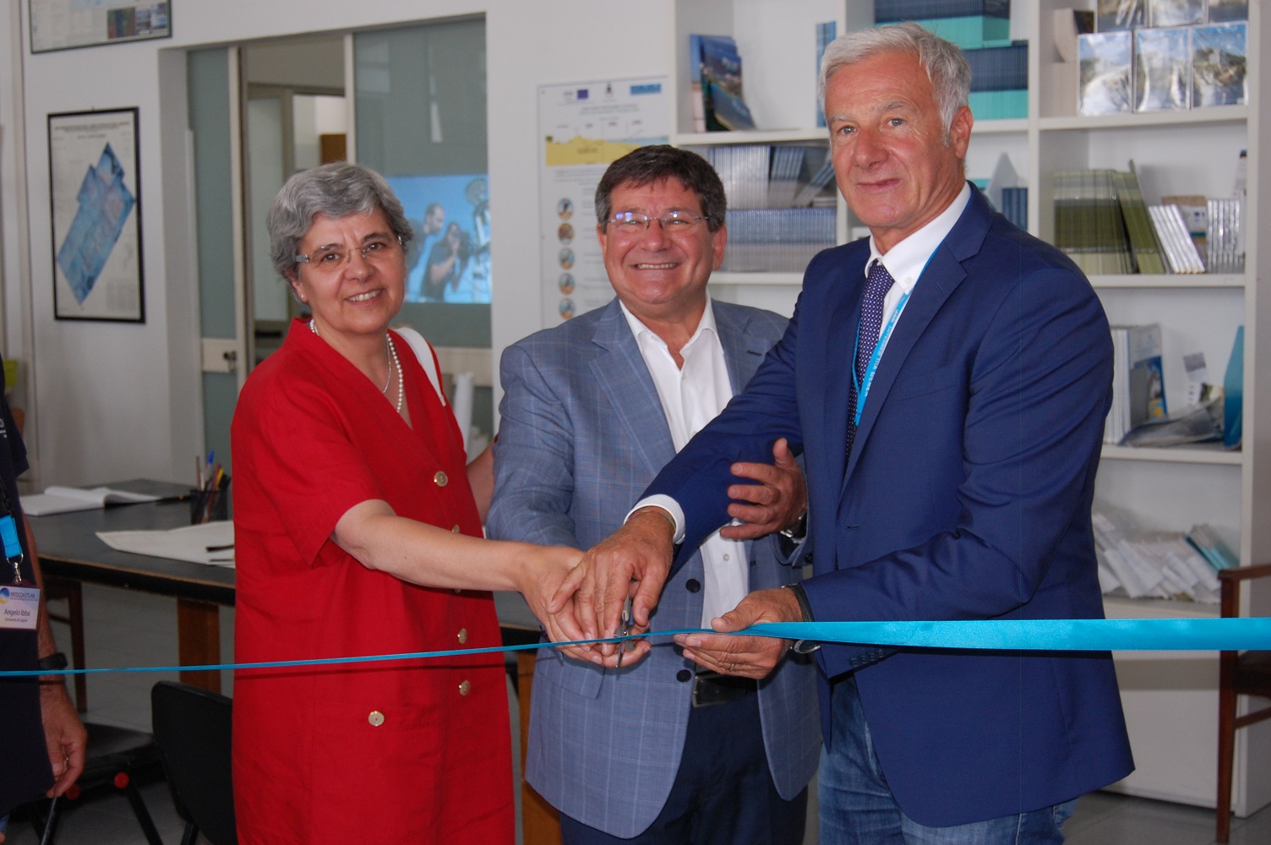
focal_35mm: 57
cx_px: 636
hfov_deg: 35.1
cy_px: 422
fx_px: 2011
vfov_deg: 23.7
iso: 400
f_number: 4.8
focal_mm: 38
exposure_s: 1/60
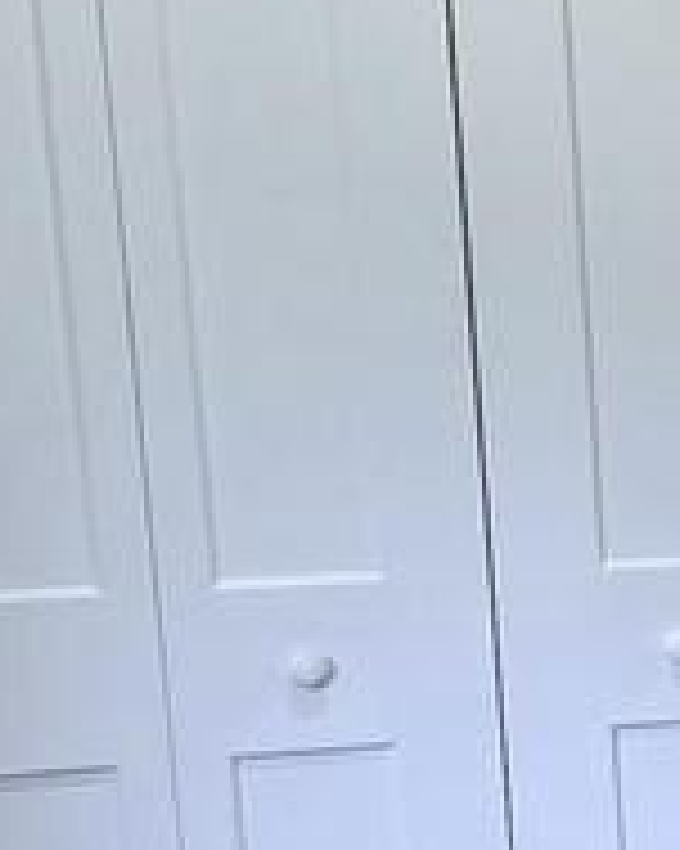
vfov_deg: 18.4
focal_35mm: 103
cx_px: 1990
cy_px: 729
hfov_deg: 10.7
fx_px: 2593
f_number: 2.2
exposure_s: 1/60
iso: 160
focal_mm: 2.2
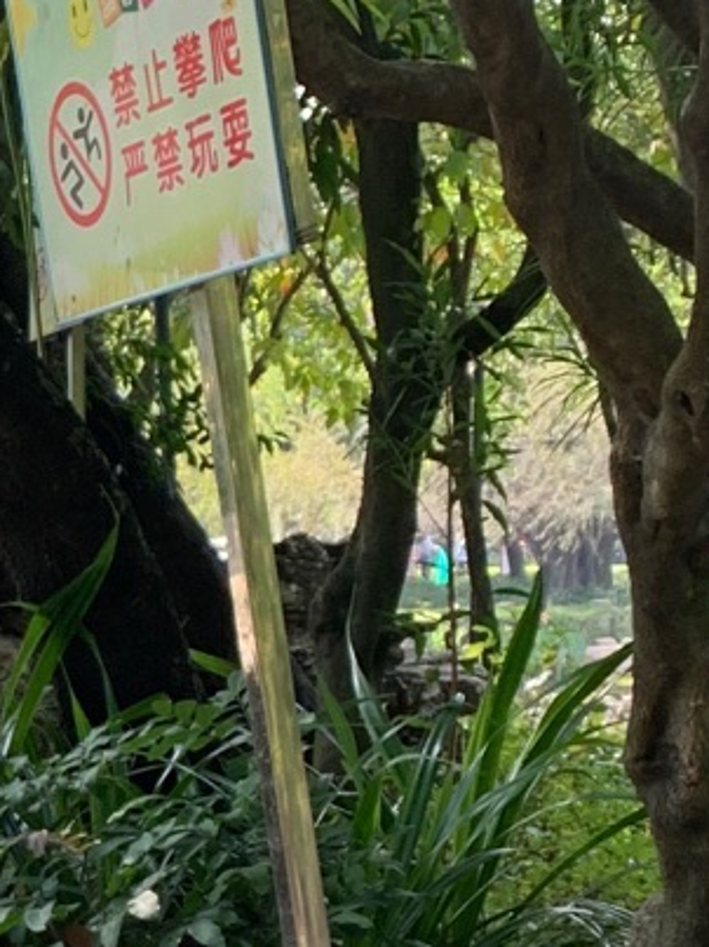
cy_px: 1191
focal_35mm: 129
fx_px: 3525
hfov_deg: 10.2
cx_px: -918
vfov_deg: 14.7
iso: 25
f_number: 1.8
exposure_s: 1/122
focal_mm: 4.25
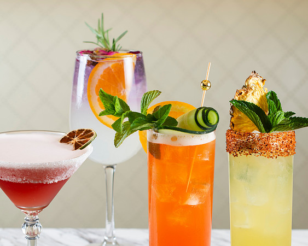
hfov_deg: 33.4
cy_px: 123
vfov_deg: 27.0
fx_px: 513
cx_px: 128
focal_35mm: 56
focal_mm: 50
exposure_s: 1/250
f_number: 4
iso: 100
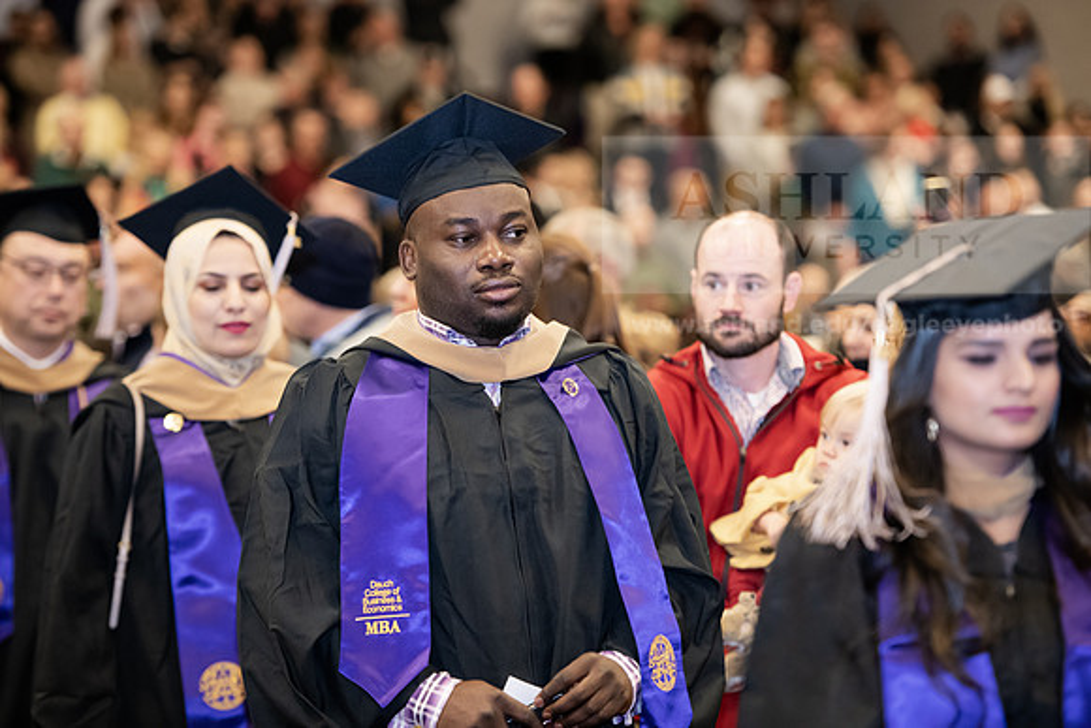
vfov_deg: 10.2
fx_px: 4092
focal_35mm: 135
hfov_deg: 15.2
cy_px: 364
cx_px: 546
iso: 2500
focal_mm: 135
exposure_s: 1/200
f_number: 3.2
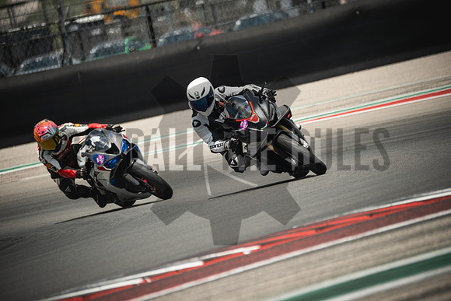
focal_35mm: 600
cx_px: 226
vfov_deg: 2.3
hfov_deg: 3.4
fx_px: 7518
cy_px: 150
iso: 160
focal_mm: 400
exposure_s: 1/400
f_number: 5.6
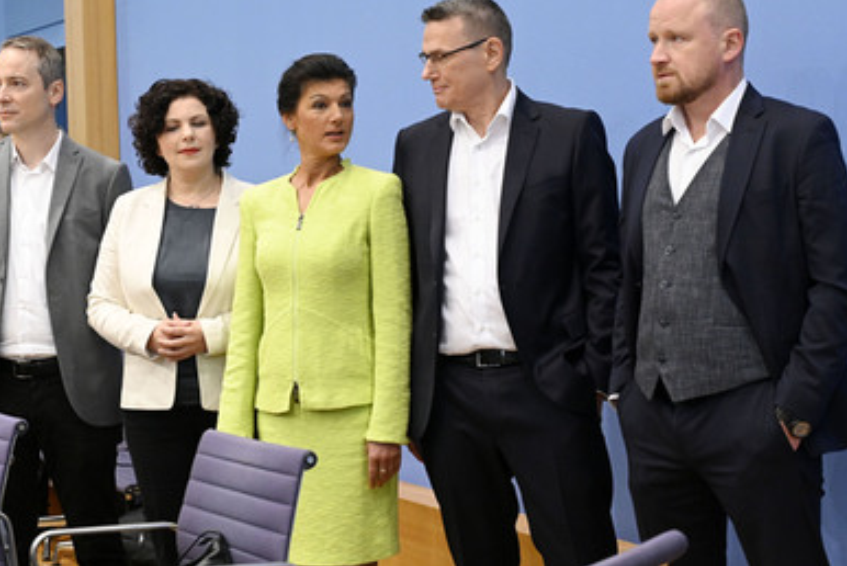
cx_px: 398
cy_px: 239
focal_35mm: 63
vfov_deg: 21.6
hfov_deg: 31.9
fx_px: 1483
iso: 5000
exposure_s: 1/400
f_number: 5.6
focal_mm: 54
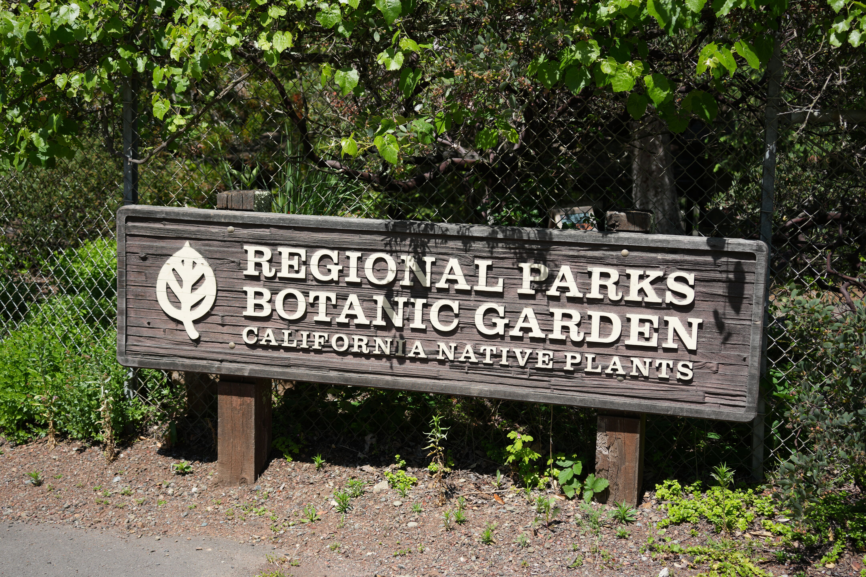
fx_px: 1203
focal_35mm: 50
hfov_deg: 39.6
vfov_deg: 27.0
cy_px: 288
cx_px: 433
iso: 160
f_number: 4.5
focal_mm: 50
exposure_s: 1/640
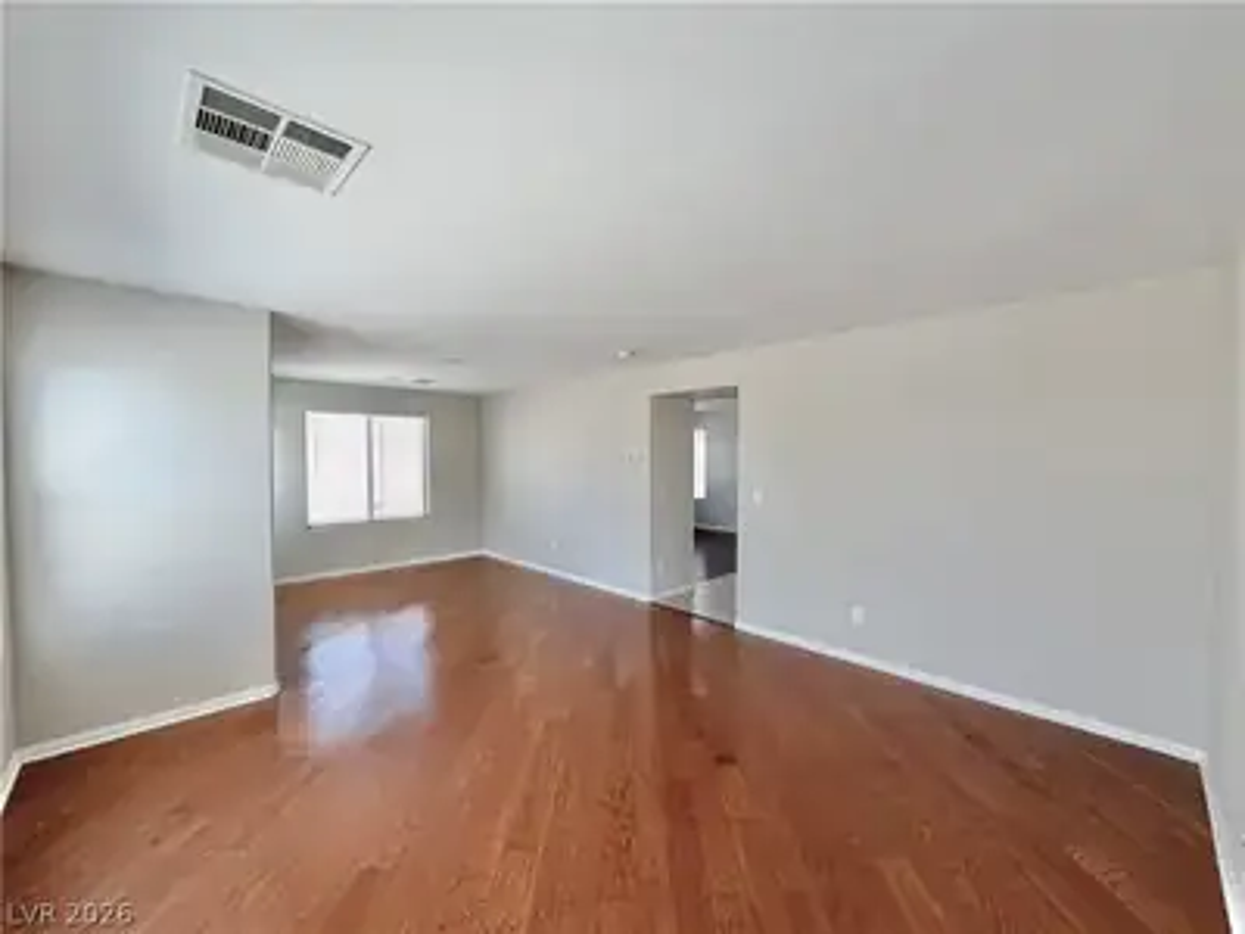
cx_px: 622
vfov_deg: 85.7
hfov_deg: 102.1
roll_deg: +0.4
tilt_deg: -1.1
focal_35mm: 14
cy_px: 467
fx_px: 504
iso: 50
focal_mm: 2.22
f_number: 2.2
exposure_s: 1/121
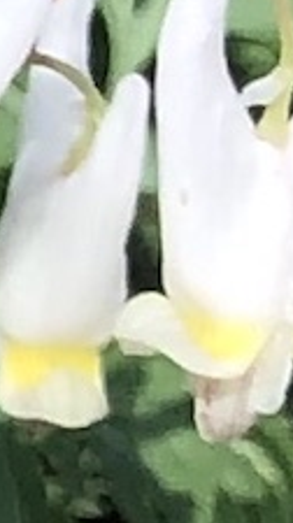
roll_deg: -10.3
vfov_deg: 6.5
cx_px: -1444
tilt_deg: -33.6
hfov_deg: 3.4
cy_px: -616
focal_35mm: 320
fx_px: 4435
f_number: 1.8
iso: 20
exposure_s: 1/437
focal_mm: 3.99
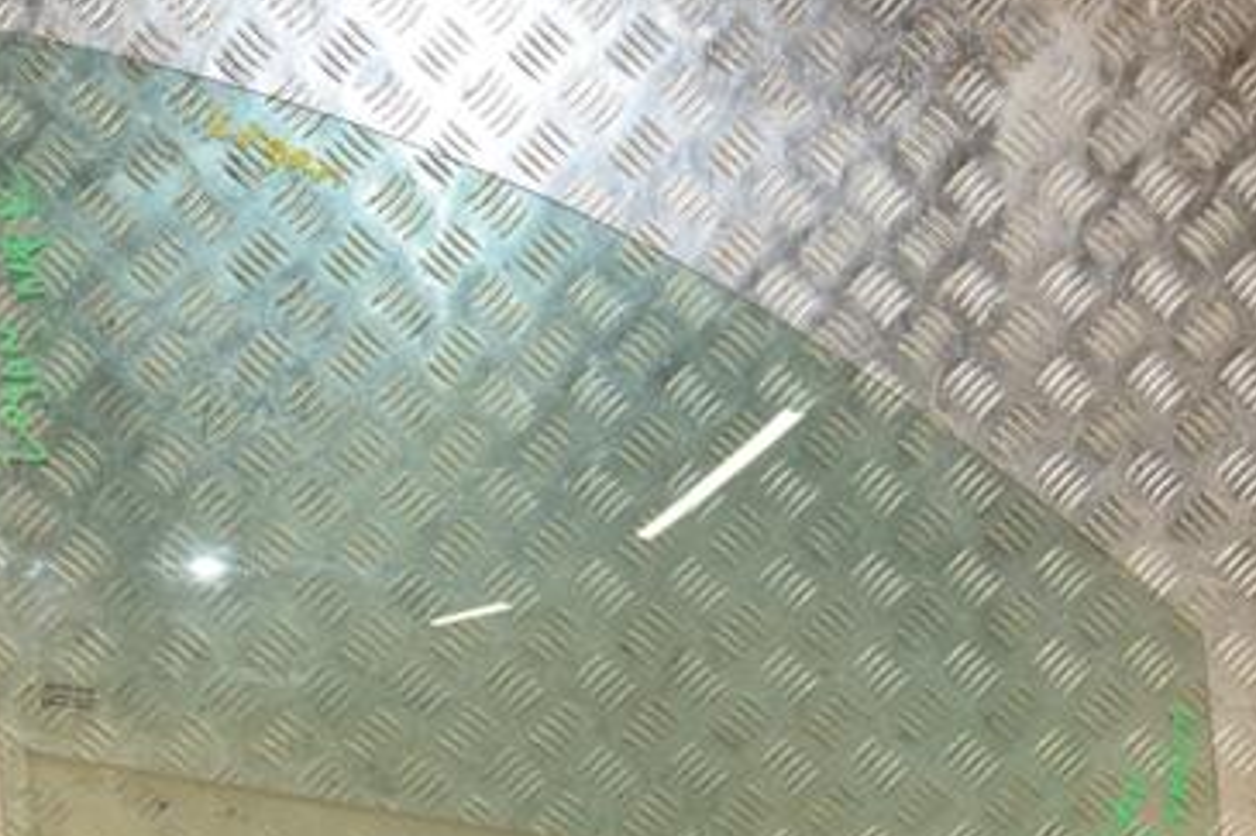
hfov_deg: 27.4
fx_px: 2580
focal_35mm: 74
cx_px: 609
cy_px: 550
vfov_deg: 18.4
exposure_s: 1/200
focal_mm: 30
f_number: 5.6
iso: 800
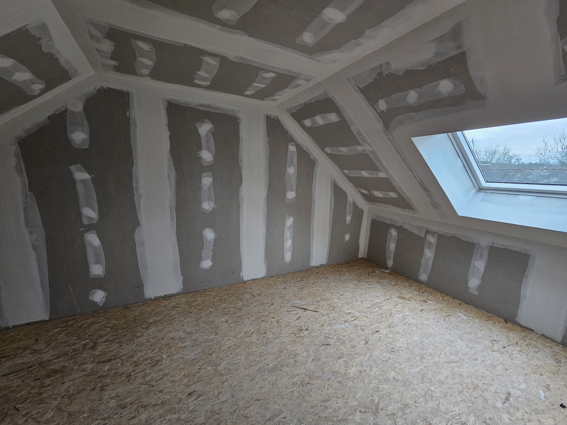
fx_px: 213
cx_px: 284
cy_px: 212
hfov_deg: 106.2
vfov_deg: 89.9
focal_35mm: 13
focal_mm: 2.2
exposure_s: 1/50
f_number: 2.2
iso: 80
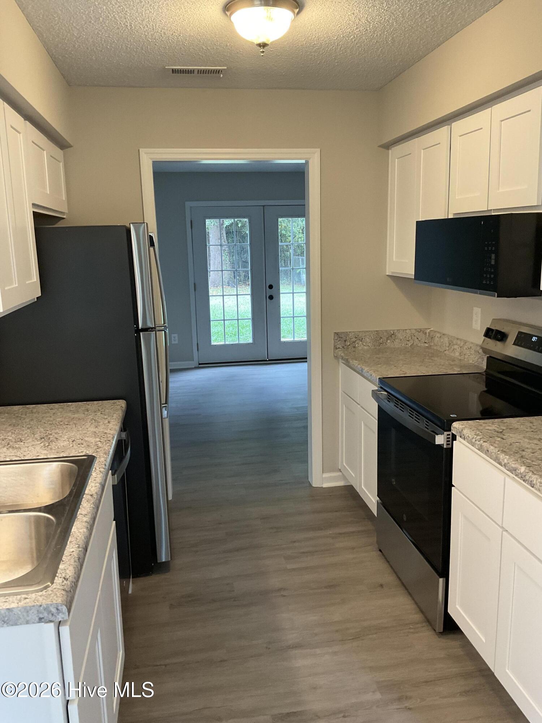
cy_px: 362
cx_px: 271
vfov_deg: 61.7
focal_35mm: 29
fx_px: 605
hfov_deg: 48.2
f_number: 1.8
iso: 100
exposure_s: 1/60
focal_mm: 3
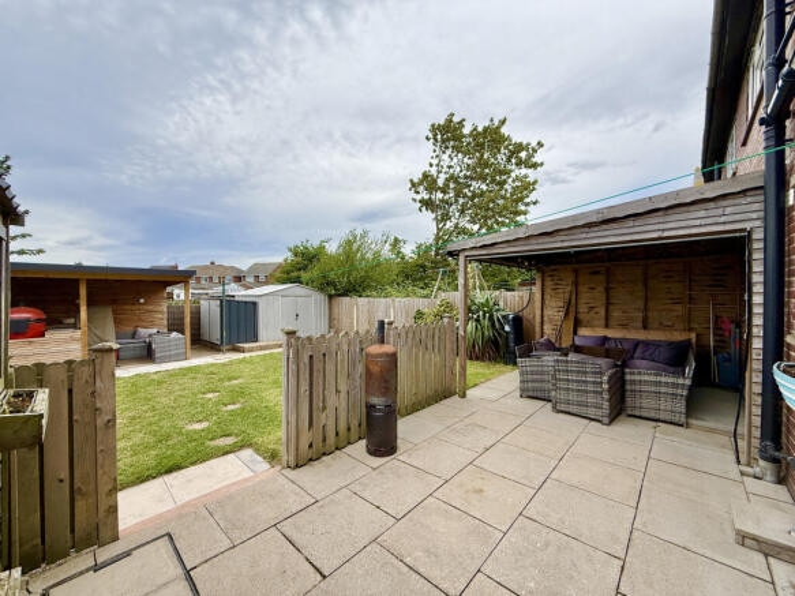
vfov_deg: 85.7
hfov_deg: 102.1
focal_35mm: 14
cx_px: 398
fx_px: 321
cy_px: 298
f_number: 2.2
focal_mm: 2.22
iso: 50
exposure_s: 1/1285
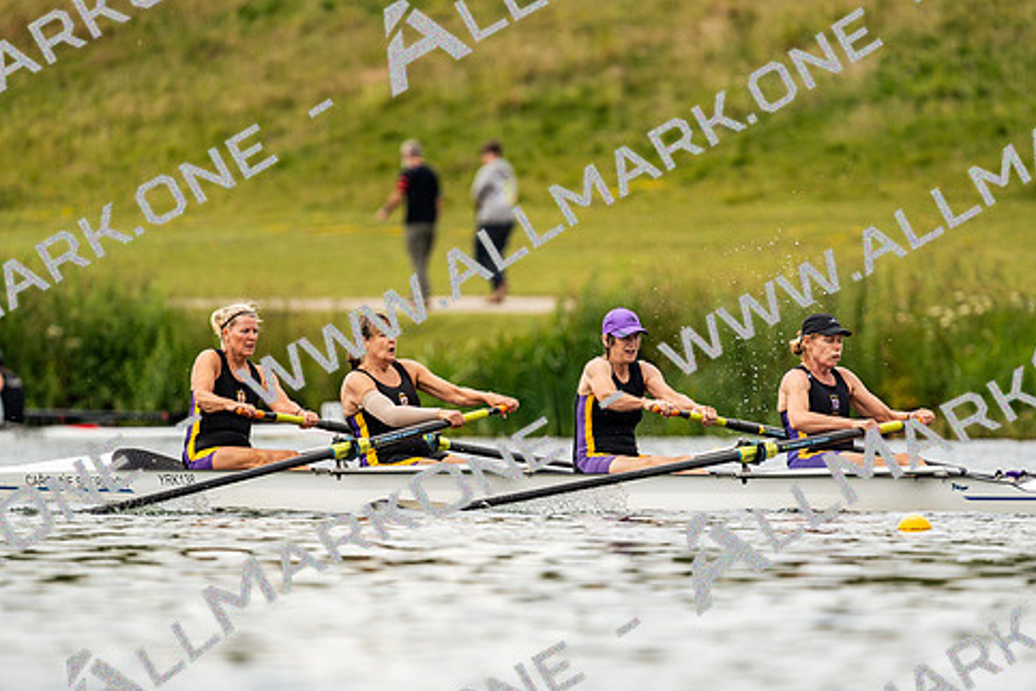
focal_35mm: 721
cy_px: 411
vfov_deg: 1.9
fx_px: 20747
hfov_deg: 2.9
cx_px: 502
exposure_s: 1/2000
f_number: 6.3
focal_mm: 600
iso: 320
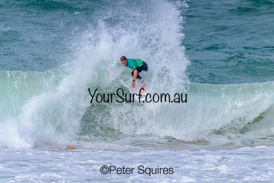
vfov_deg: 1.5
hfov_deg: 2.3
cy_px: 92
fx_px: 6851
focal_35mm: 900
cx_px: 137
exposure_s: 1/2500
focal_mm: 900
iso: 720
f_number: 11
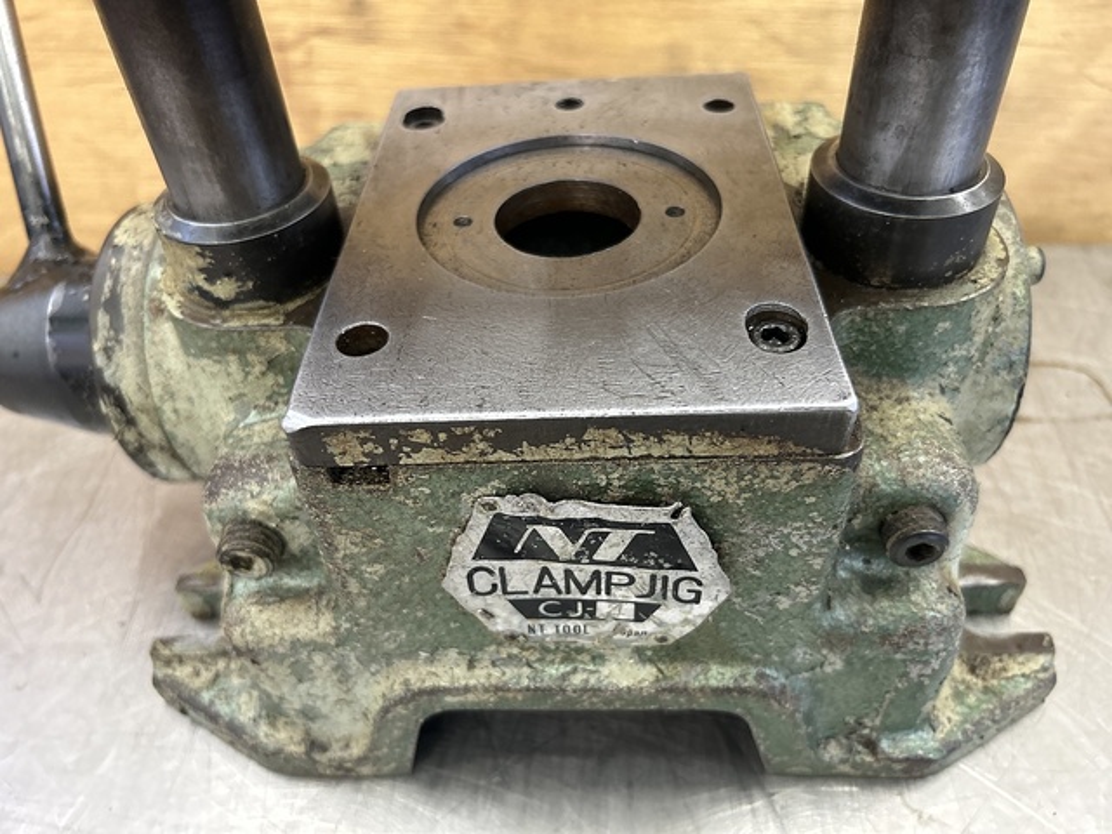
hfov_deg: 67.3
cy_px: 417
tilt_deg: -45.1
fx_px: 835
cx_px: 556
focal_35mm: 26
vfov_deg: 53.1
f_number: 1.5
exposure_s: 1/60
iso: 160
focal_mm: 5.7
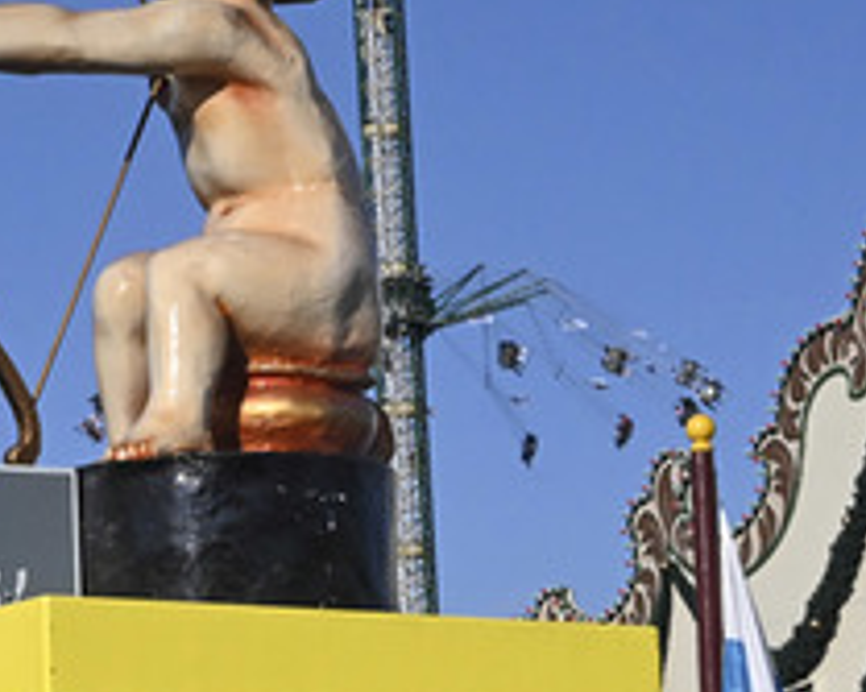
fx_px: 6994
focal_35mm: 273
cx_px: 149
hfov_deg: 7.1
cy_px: 182
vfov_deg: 5.7
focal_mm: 90
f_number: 18
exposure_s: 1/5000
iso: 4000
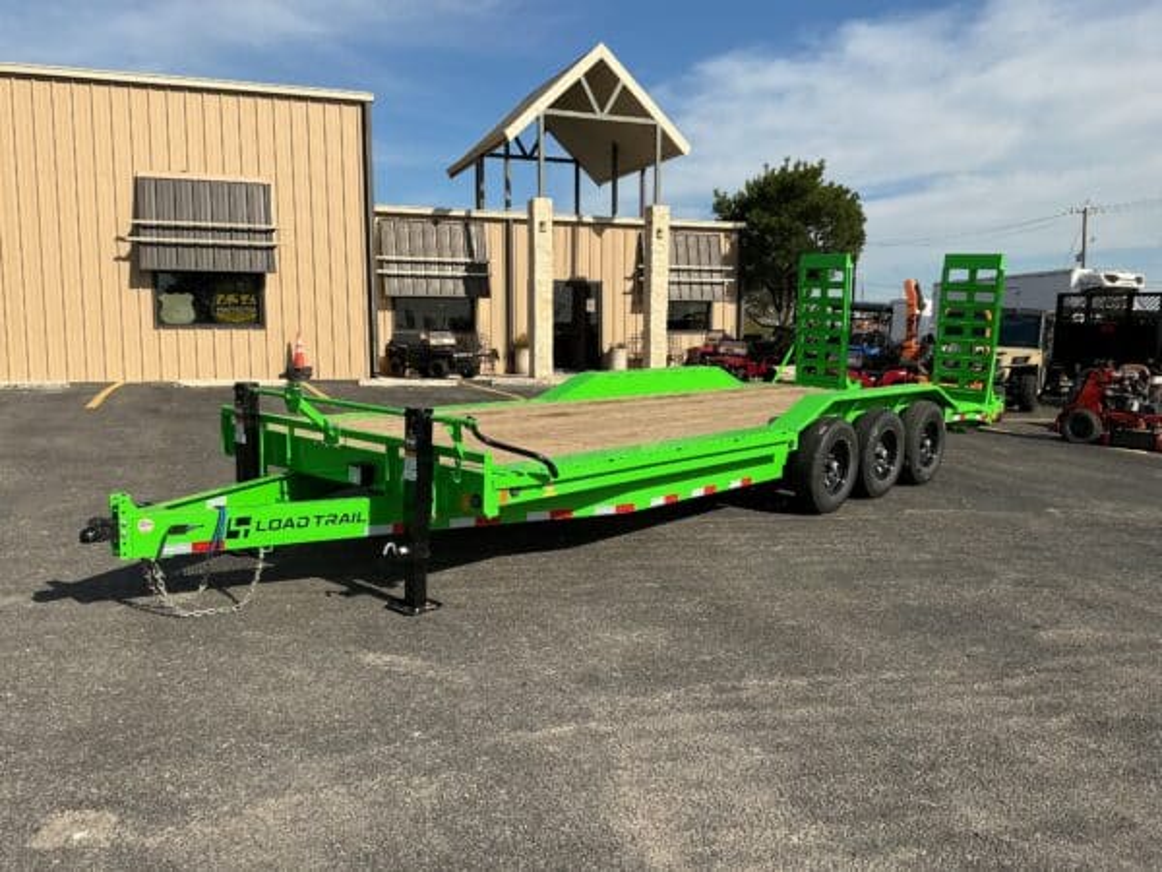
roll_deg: +0.5
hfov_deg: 61.7
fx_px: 973
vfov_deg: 48.2
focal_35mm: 29
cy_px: 436
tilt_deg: -4.6
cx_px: 581
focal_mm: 3
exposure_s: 1/2427
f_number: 1.8
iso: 25
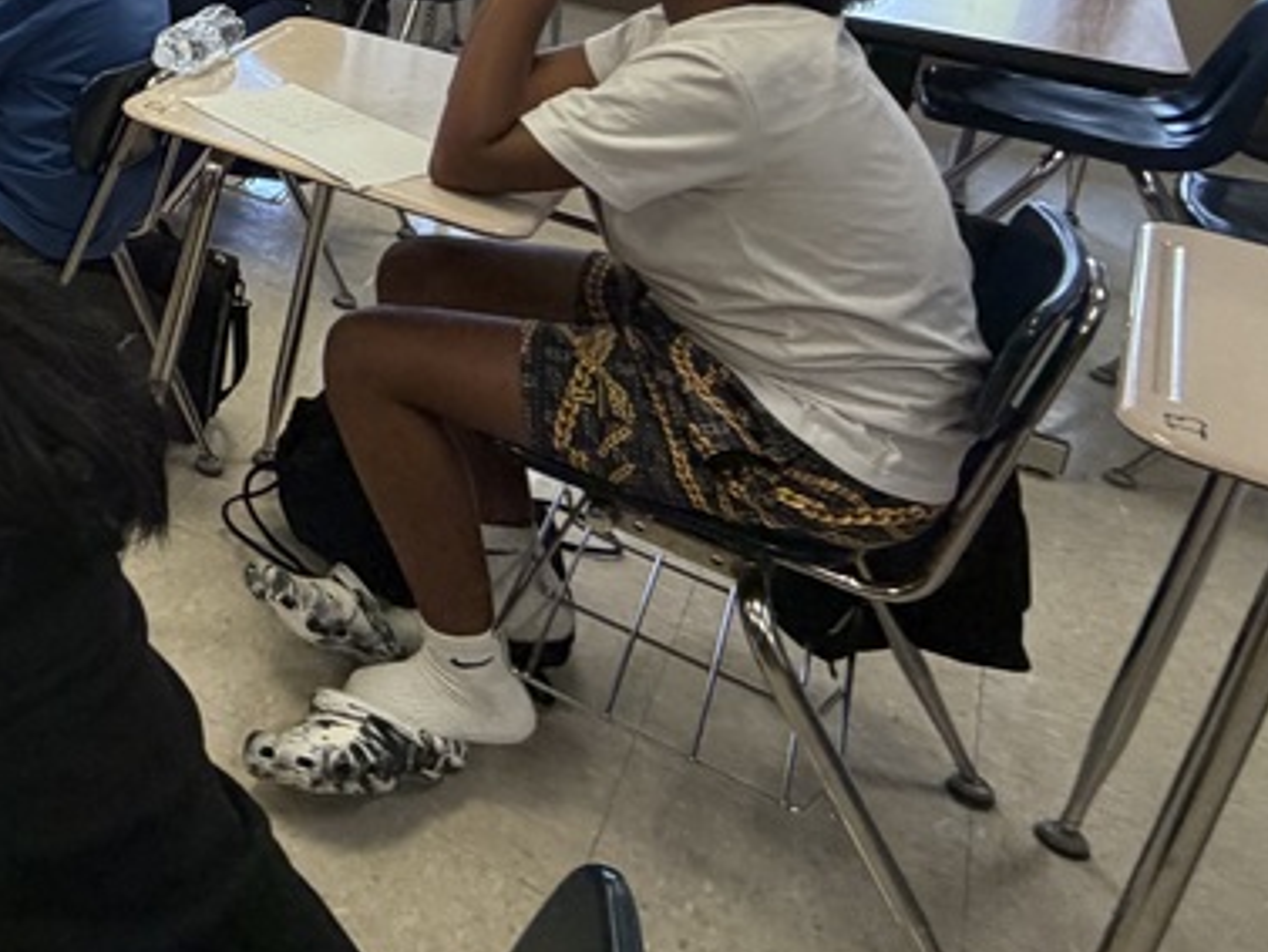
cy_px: -84
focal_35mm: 38
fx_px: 1392
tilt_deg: -12.6
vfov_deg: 33.2
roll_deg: -0.1
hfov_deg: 36.1
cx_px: -306
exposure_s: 1/120
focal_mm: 2.22
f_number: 2.2
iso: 320
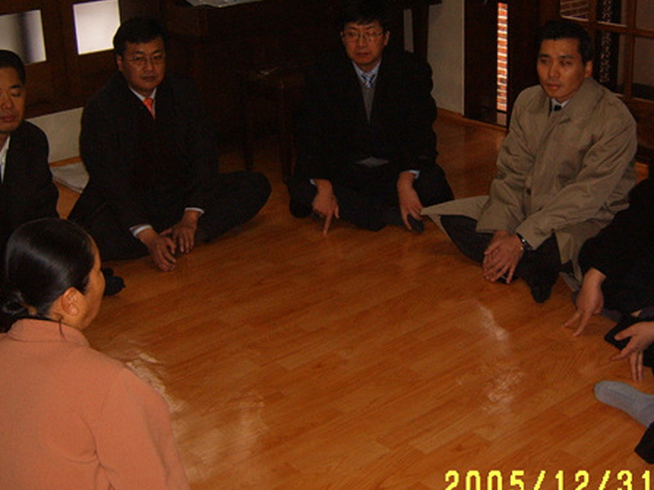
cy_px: 212
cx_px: 385
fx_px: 1001
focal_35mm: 53
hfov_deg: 36.1
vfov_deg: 27.5
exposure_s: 1/30
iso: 141
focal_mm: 6.2
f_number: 2.9
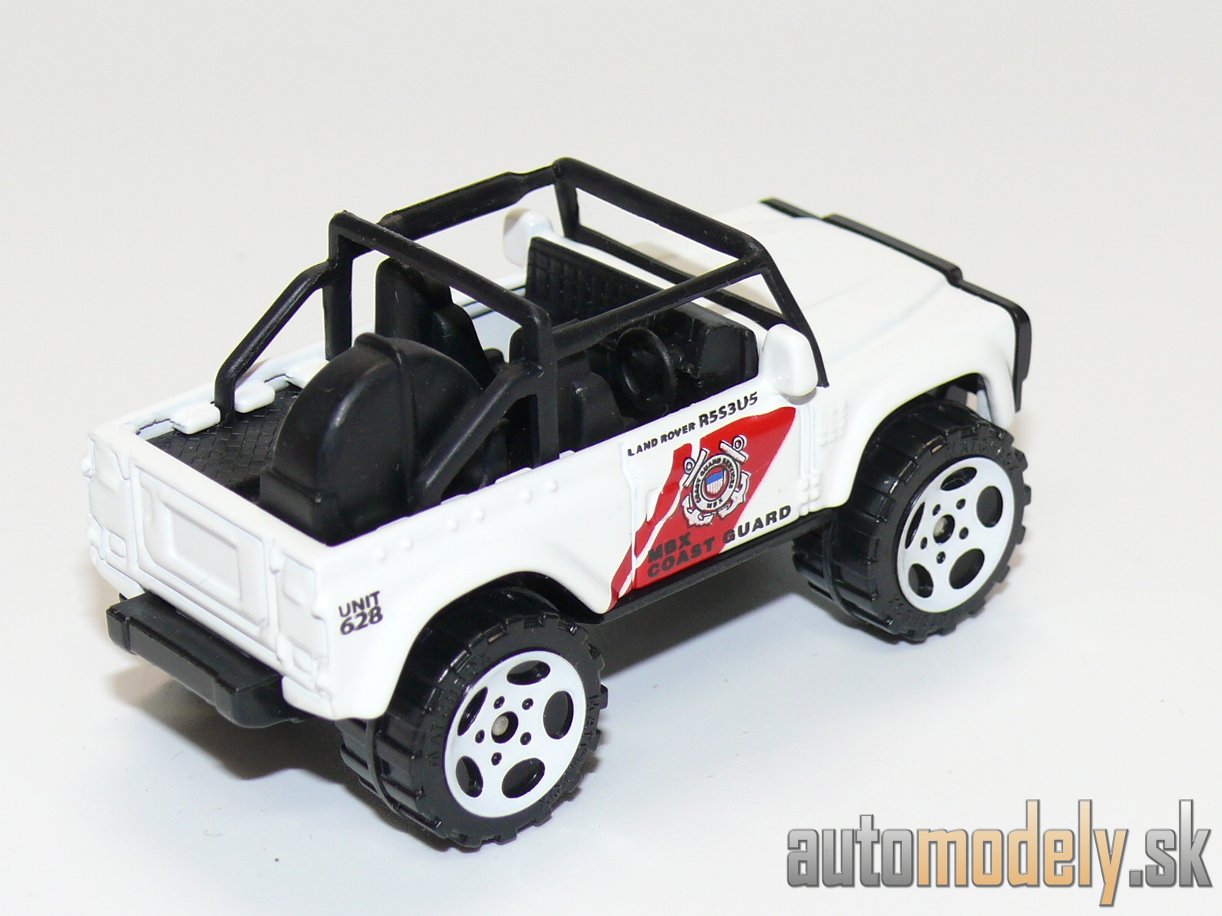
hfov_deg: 17.6
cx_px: 611
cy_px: 458
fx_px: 3954
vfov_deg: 13.2
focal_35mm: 112
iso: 100
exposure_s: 1/30
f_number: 4
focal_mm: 14.1
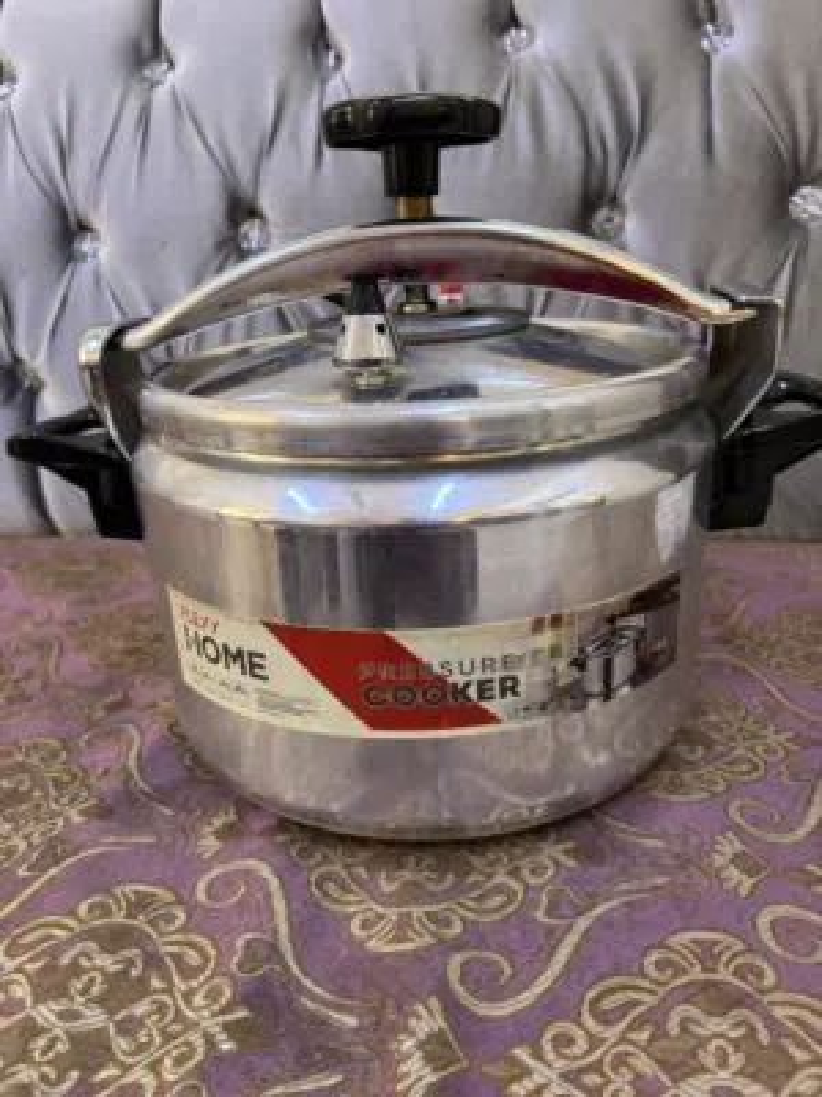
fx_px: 823
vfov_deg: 67.3
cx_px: 411
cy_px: 548
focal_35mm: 26
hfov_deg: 53.1
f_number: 1.6
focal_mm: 5.96
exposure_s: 1/59
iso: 500
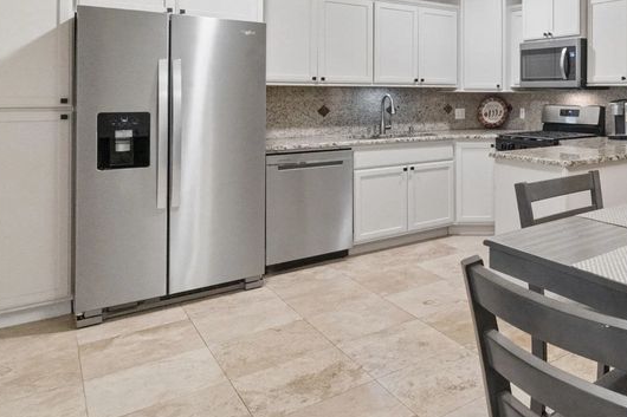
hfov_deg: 53.8
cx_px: 588
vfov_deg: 43.1
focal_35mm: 29
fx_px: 505
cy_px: 92
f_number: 8
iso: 3200
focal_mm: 10
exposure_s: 1/45
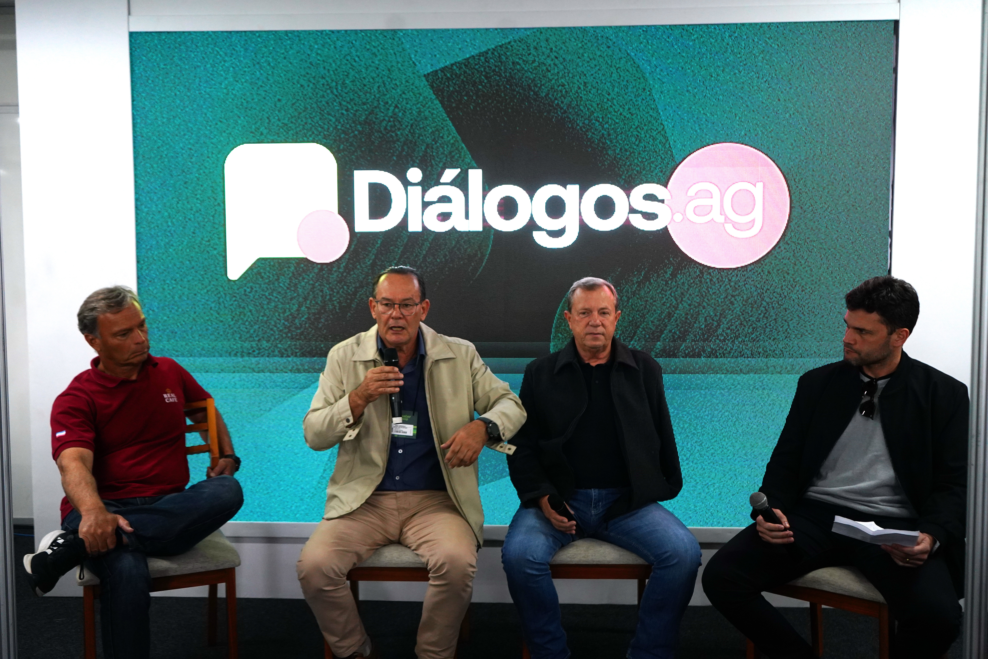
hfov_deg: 55.8
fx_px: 933
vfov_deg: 38.9
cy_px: 330
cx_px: 494
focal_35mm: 34
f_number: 4
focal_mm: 34
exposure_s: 1/200
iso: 2500
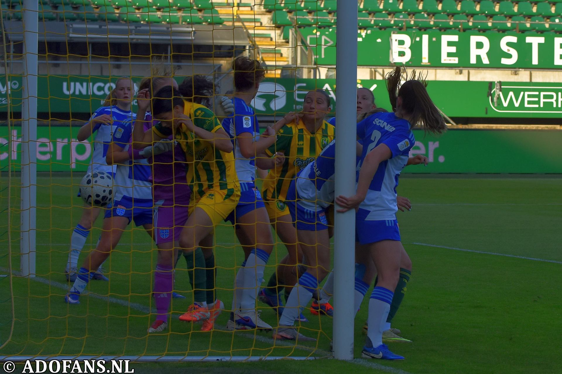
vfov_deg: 13.0
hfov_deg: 19.5
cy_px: 187
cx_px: 281
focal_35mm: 105
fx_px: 1639
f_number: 4
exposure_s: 1/1000
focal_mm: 70
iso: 320
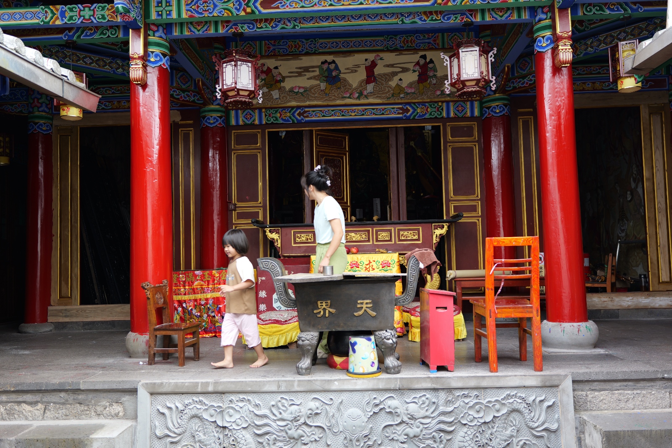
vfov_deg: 42.3
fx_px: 579
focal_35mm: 31
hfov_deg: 60.3
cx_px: 336
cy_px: 224
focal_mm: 31
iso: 125
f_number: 2.8
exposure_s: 1/125
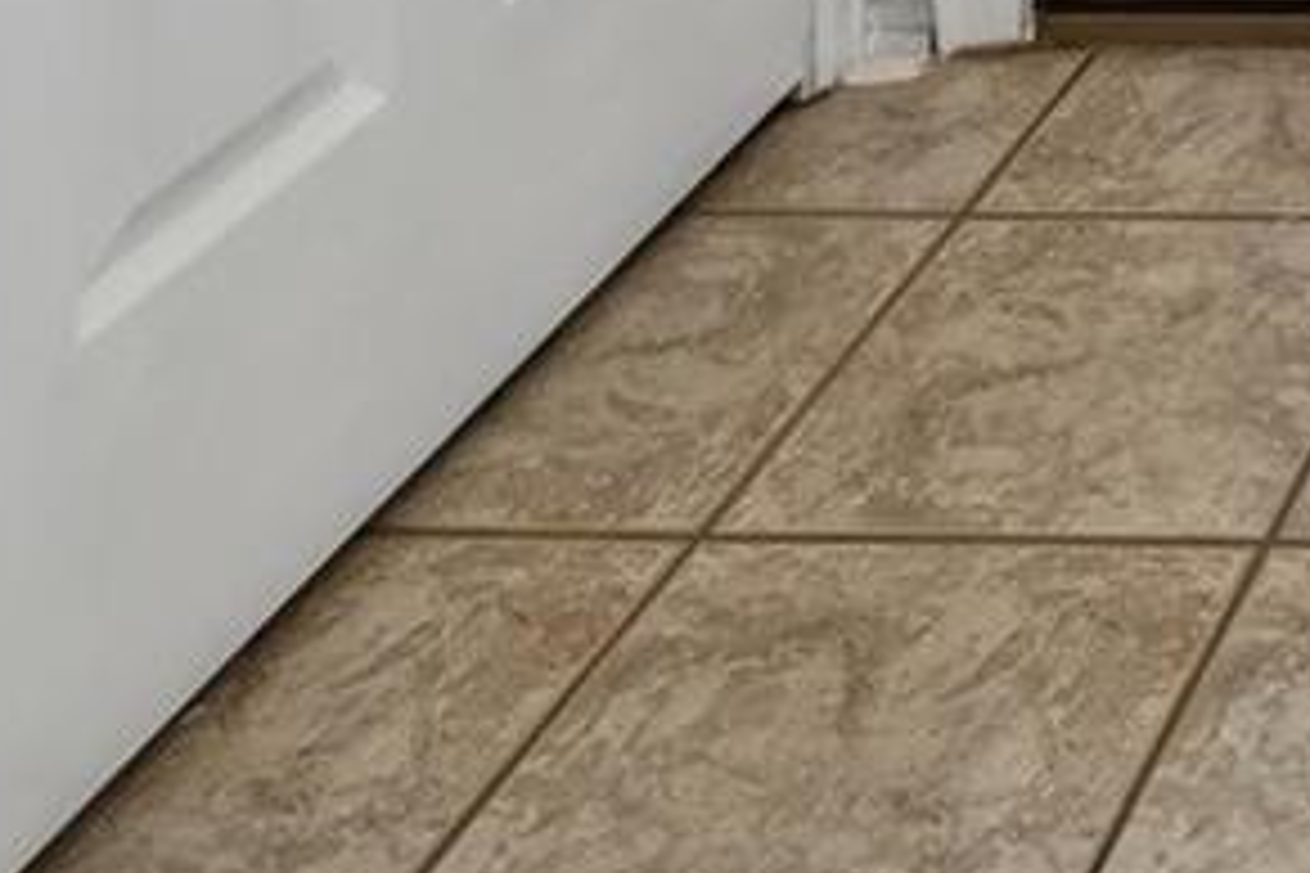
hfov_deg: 20.3
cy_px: -1449
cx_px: 2242
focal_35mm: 77
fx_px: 2802
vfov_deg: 12.3
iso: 400
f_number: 10
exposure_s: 1/13
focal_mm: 14
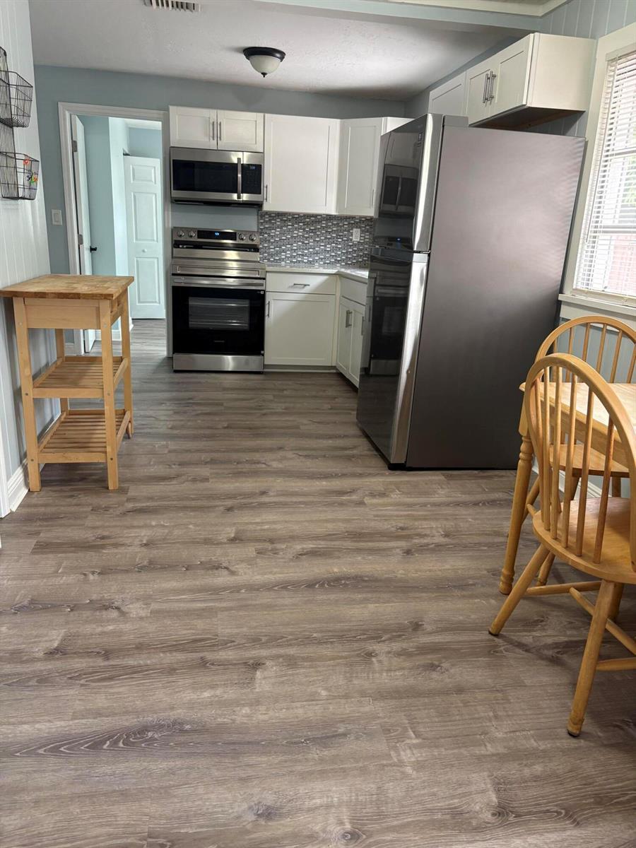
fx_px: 637
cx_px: 318
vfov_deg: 67.3
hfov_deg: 53.1
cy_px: 424
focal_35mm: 26
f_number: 1.6
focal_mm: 5.96
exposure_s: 1/60
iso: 125
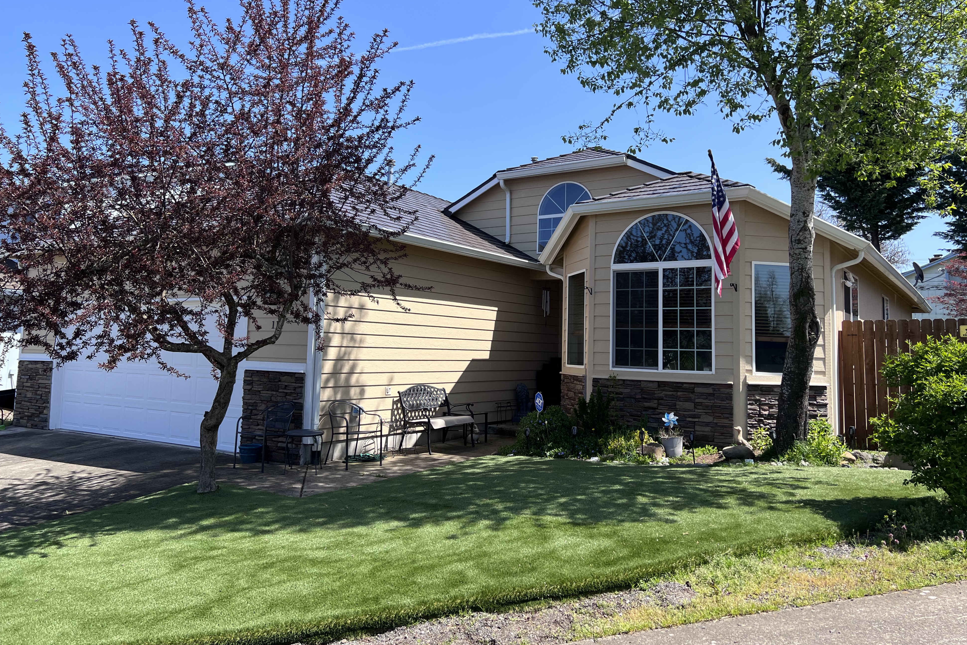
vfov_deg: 46.3
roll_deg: -1.3
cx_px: 493
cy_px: 280
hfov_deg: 65.5
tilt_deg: +6.2
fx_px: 752
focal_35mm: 28
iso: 50
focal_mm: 5.7
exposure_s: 1/2165
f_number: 1.5
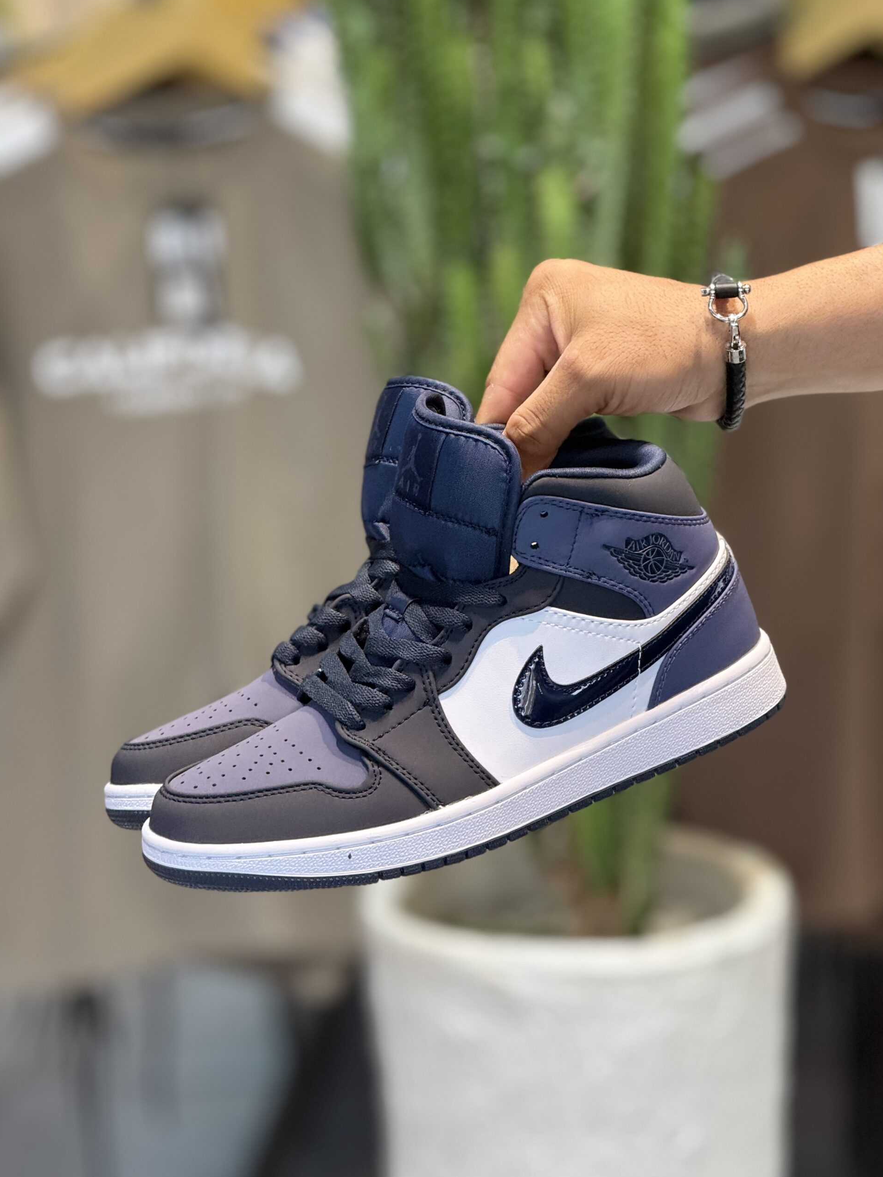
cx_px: 444
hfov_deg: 12.2
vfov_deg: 16.3
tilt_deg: -12.5
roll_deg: +1.2
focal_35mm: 121
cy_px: 586
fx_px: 4116
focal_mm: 15.66
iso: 160
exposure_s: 1/100
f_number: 2.8
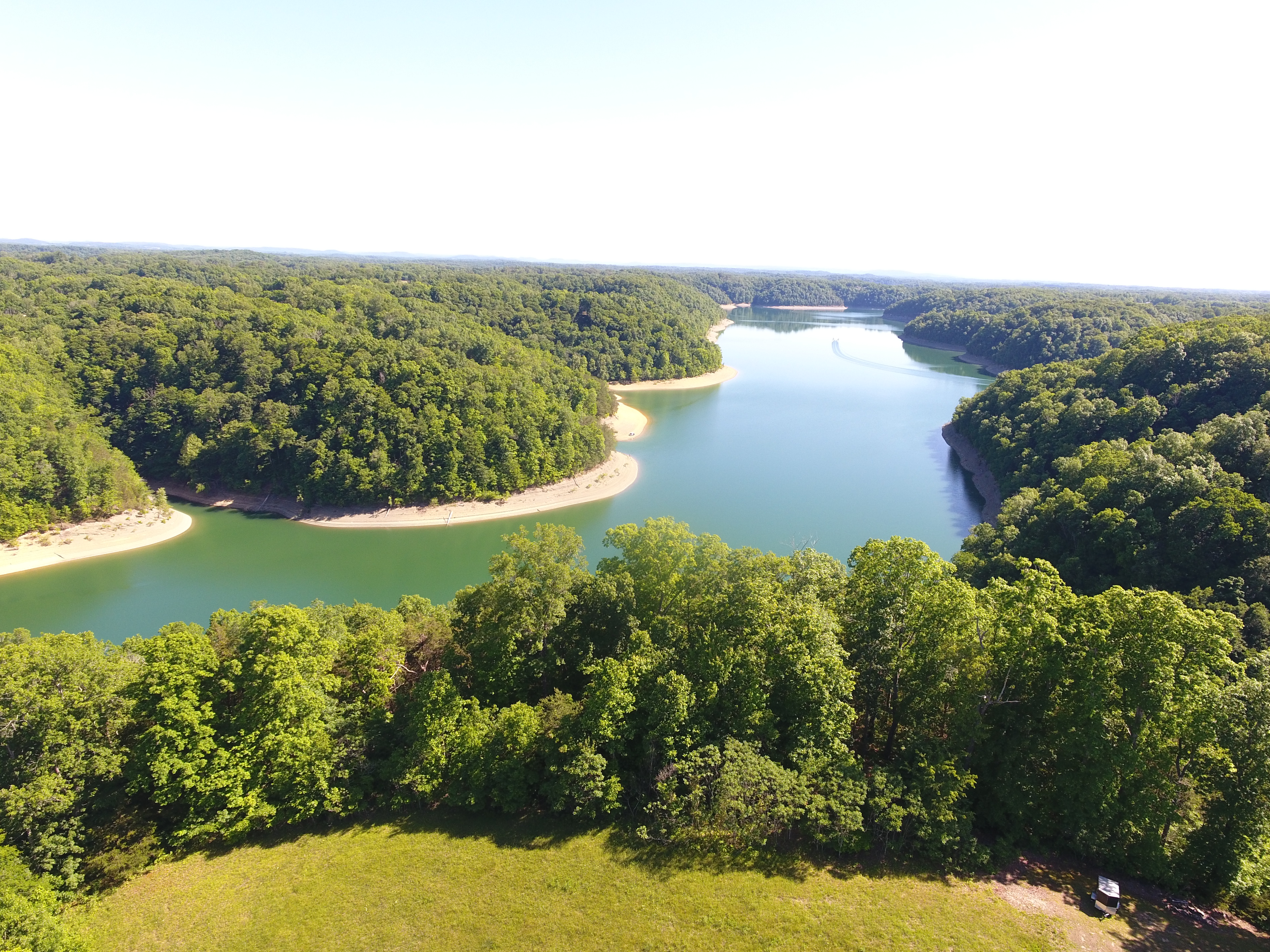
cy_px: 457
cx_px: 648
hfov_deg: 79.0
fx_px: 770
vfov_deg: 63.4
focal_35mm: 21
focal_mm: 3.61
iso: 100
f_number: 2.8
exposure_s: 1/243
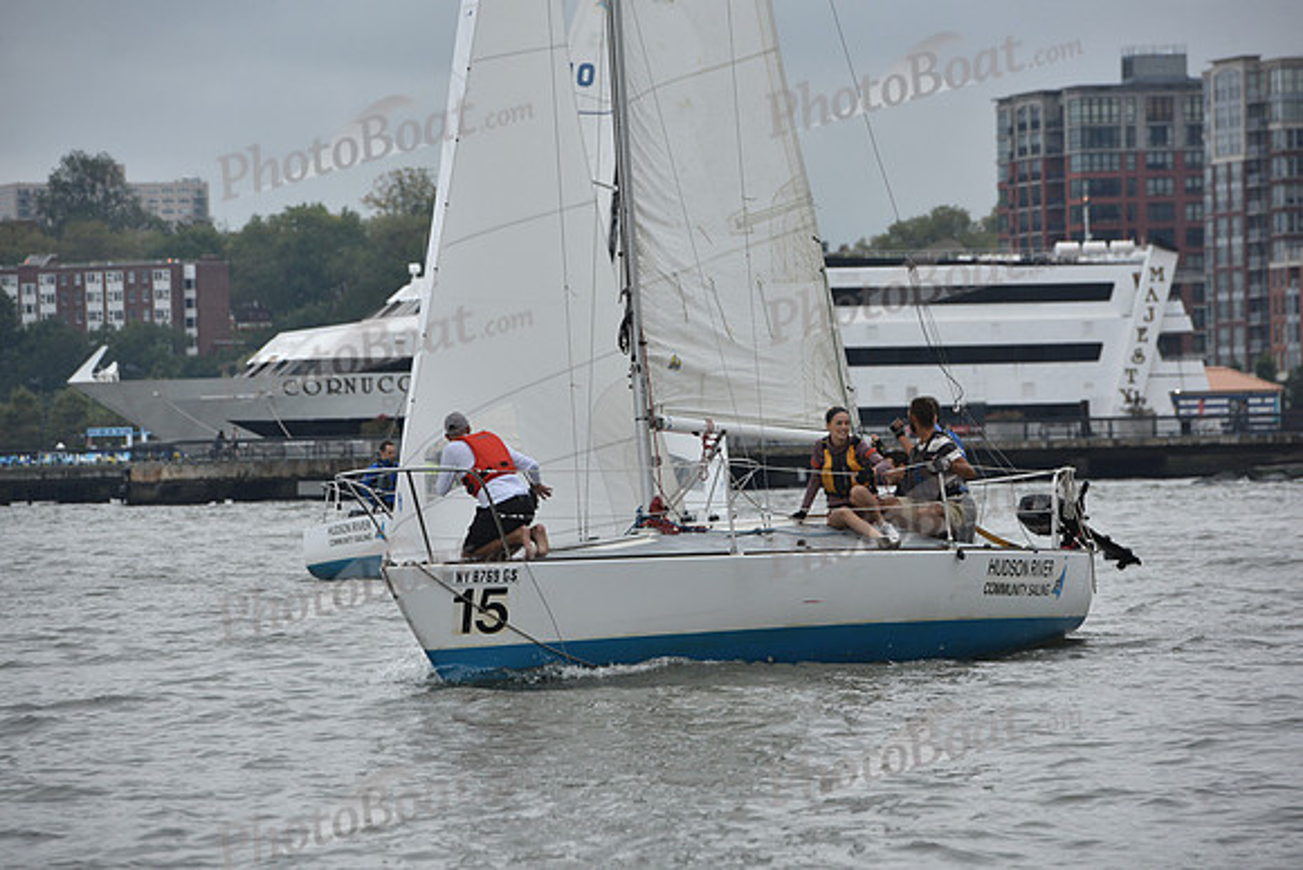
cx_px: 652
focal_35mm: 200
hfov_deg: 10.3
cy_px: 435
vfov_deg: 6.9
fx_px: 7240
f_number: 7.1
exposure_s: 1/800
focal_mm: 200
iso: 400
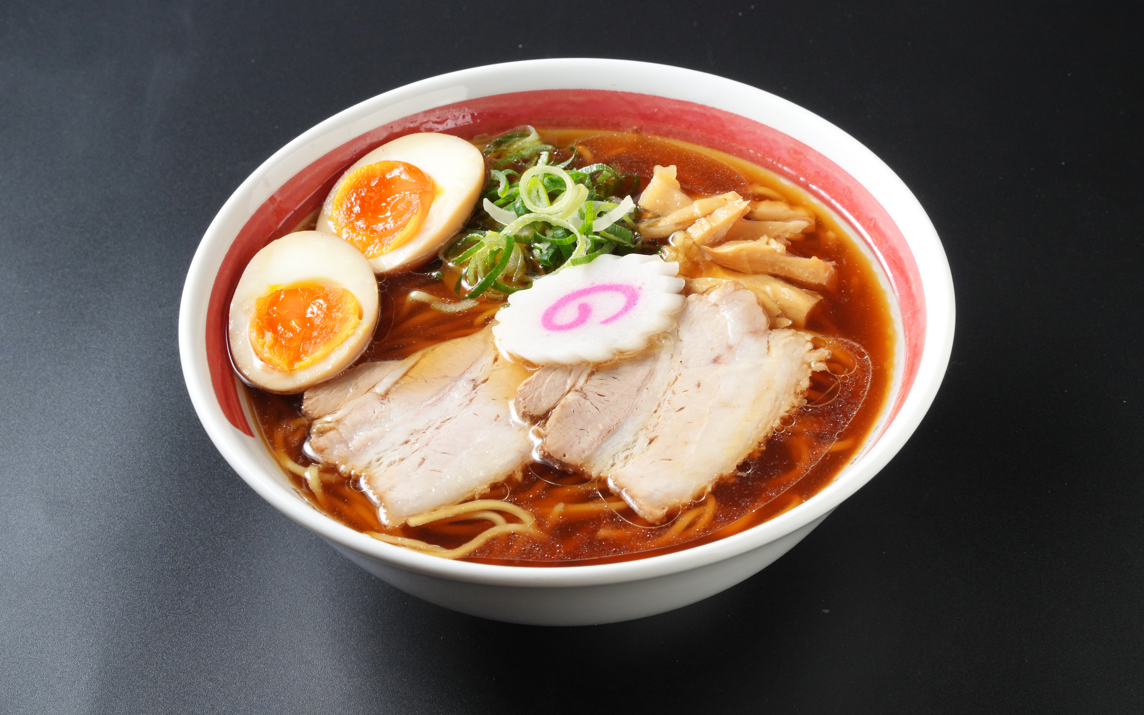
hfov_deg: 27.8
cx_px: 572
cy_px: 337
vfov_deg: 17.6
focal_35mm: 74
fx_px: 2307
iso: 400
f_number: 16
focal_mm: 72
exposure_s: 1/250
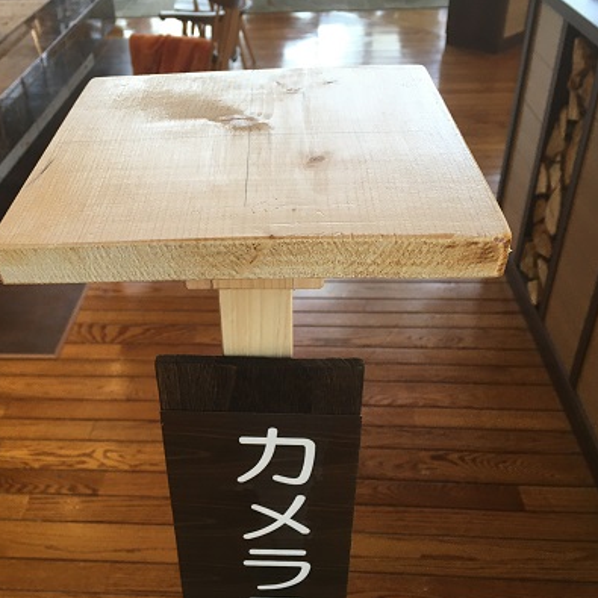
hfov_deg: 46.9
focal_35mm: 35
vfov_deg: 47.2
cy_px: 297
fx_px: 684
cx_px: 235
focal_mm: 4.15
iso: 40
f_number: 2.2
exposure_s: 1/30
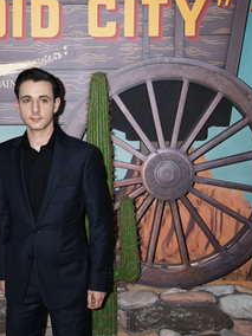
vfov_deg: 33.2
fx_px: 563
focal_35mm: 58
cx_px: 40
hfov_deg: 24.7
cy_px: 167
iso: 400
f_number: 6.3
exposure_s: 1/200
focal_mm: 38
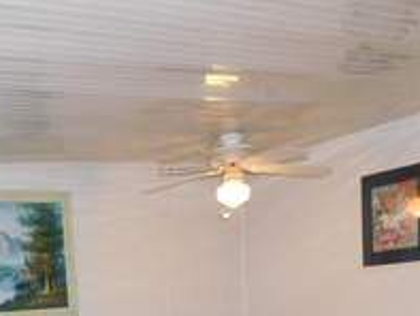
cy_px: 380
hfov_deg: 32.7
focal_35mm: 56
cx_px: 47
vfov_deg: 23.8
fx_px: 680
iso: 200
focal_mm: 4
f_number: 3
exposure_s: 1/30
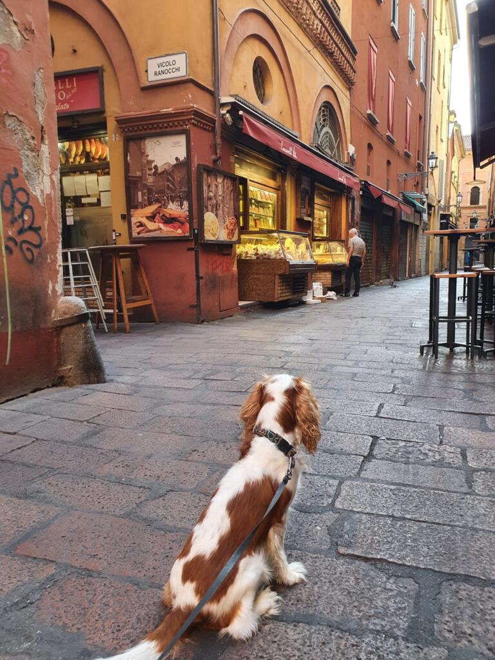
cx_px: 248
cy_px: 330
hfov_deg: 53.1
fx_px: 496
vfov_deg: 67.3
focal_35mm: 26
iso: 160
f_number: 2.4
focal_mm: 4.32
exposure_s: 1/100
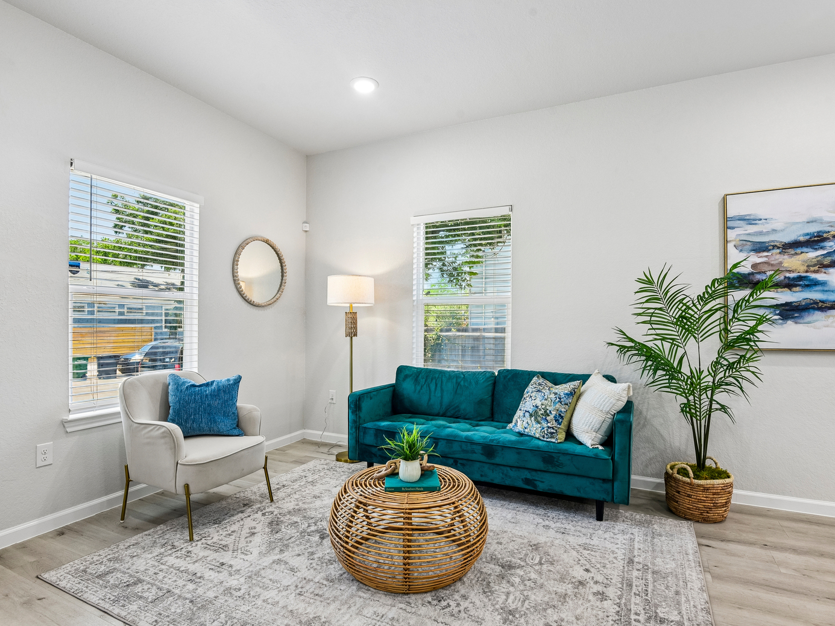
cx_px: 432
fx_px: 434
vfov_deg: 71.5
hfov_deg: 87.7
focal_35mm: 18
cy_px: 324
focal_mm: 16
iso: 500
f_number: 8
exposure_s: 1/15
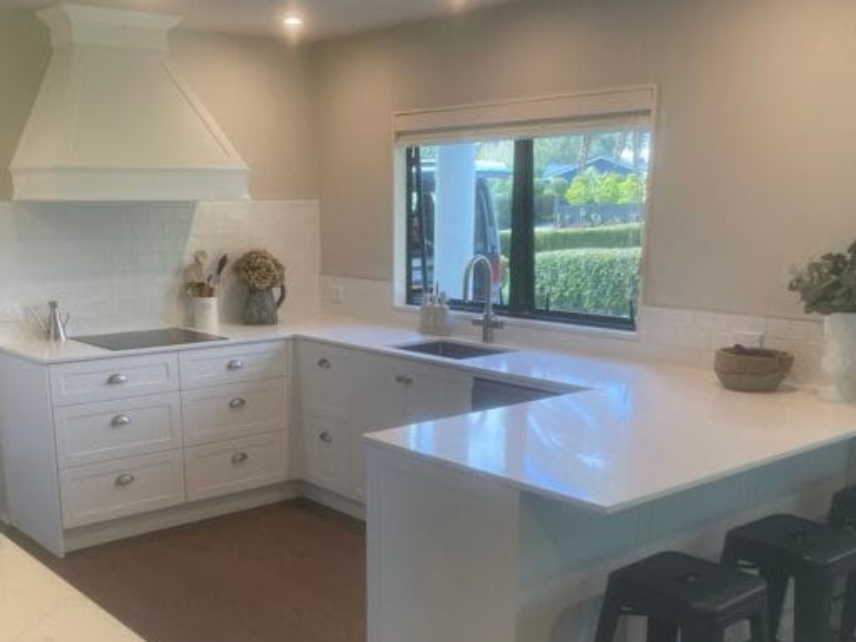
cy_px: 451
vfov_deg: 36.3
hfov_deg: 47.8
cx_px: 374
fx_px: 964
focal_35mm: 39
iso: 64
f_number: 1.6
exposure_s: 1/100
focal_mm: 4.2
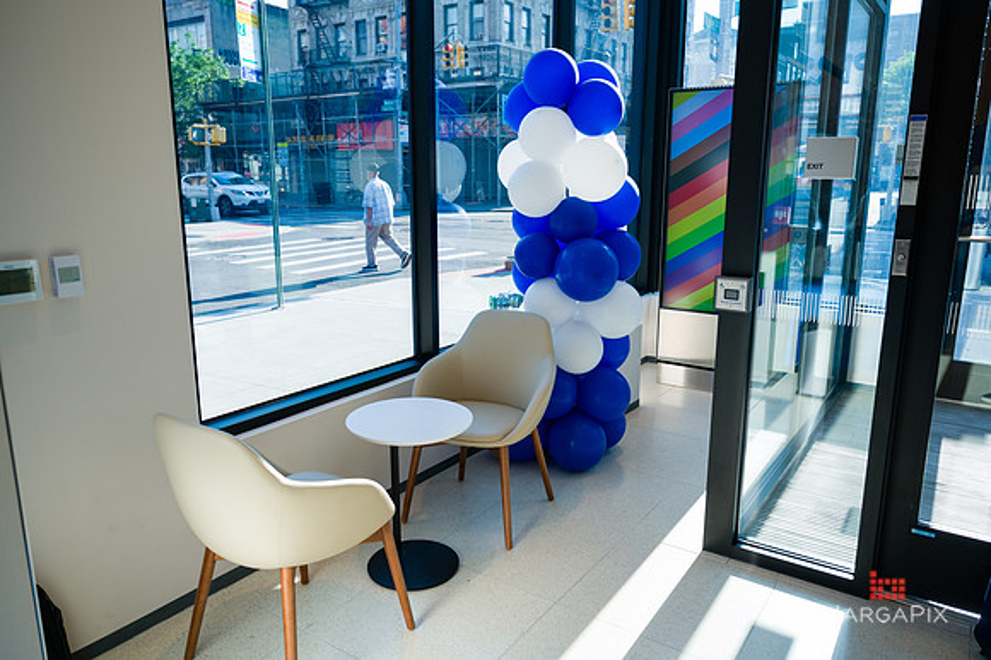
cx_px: 496
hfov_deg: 68.8
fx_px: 724
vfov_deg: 49.0
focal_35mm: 26
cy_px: 330
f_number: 3.2
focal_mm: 25.5
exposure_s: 1/320
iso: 200
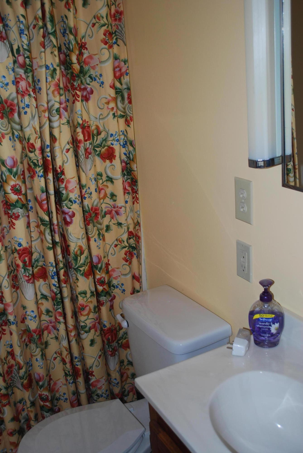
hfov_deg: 34.3
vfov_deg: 49.5
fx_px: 491
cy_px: 226
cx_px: 152
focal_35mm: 39
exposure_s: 1/60
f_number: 4.5
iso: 200
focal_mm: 26
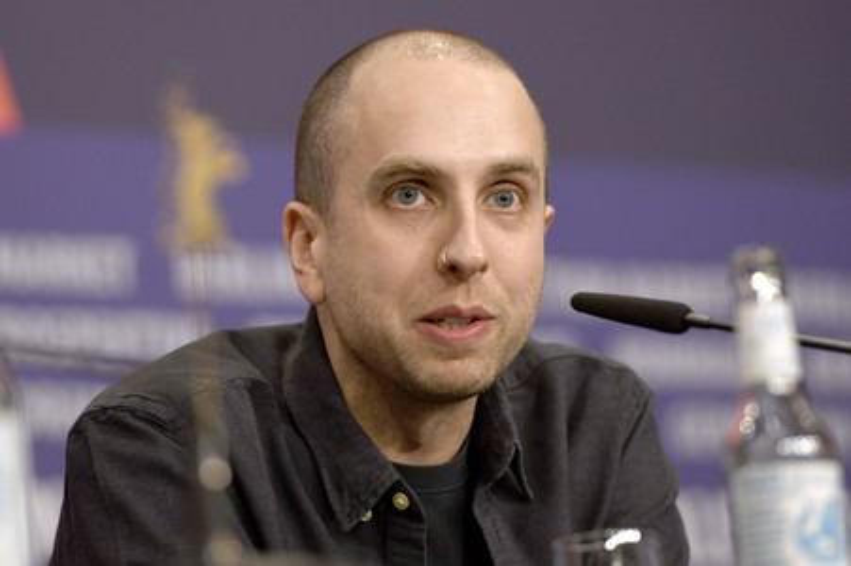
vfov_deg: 6.9
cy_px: 283
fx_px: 4724
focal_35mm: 200
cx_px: 426
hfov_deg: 10.3
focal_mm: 200
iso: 1000
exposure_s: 1/320
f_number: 3.5
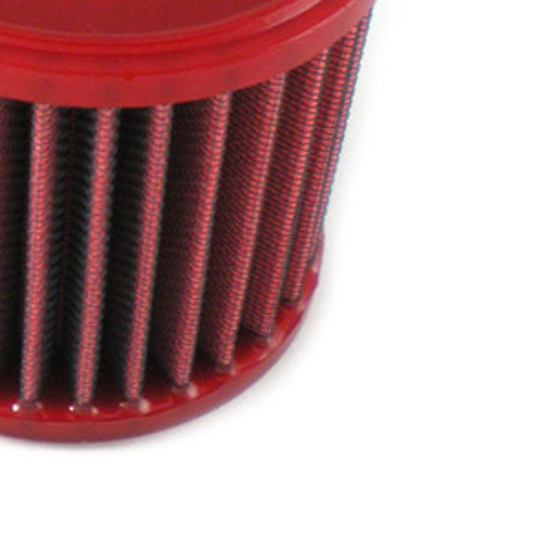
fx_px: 1609
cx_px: 64
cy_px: 137
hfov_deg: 19.0
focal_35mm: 90
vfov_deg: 19.2
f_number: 3.1
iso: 164
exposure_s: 1/61
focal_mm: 6.3
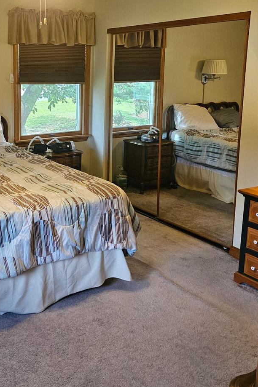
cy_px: 143
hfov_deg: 32.2
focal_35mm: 40
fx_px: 430
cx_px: 41
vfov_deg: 48.0
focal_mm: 5.4
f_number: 1.8
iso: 320
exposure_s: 1/120
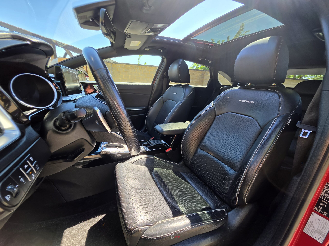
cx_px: 164
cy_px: 123
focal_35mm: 13
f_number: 1.9
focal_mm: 2.2
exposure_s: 1/120
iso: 20
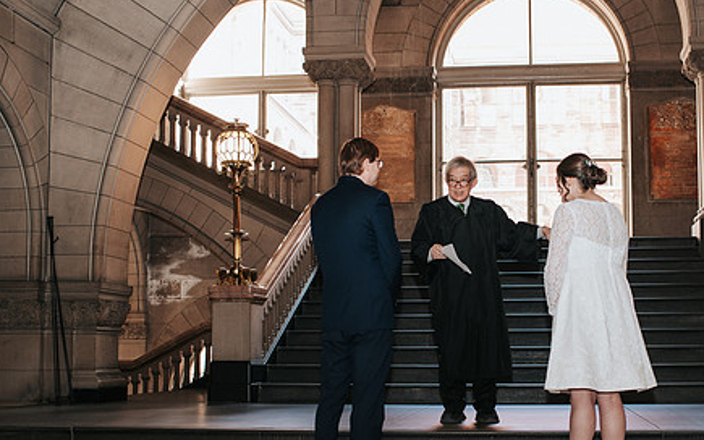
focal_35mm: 51
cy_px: 301
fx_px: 979
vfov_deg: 25.2
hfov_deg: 39.2
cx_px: 453
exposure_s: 1/200
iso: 1000
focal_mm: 35
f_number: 2.8
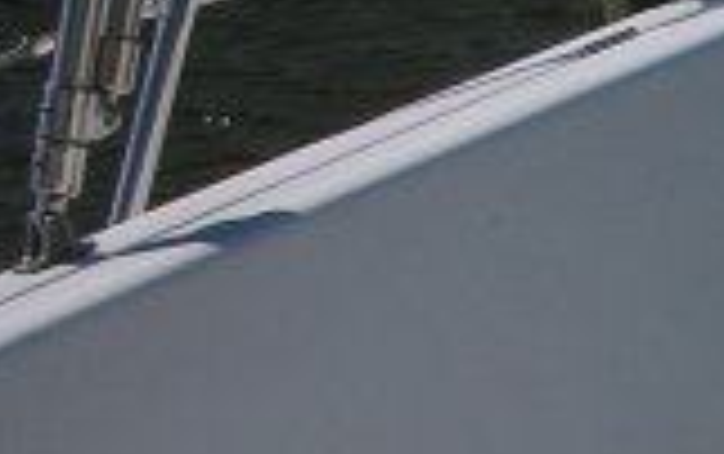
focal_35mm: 184
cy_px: 688
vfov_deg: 7.0
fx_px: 3634
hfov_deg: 10.1
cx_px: 1682
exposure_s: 1/250
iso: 50
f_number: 8.5
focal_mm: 5.8
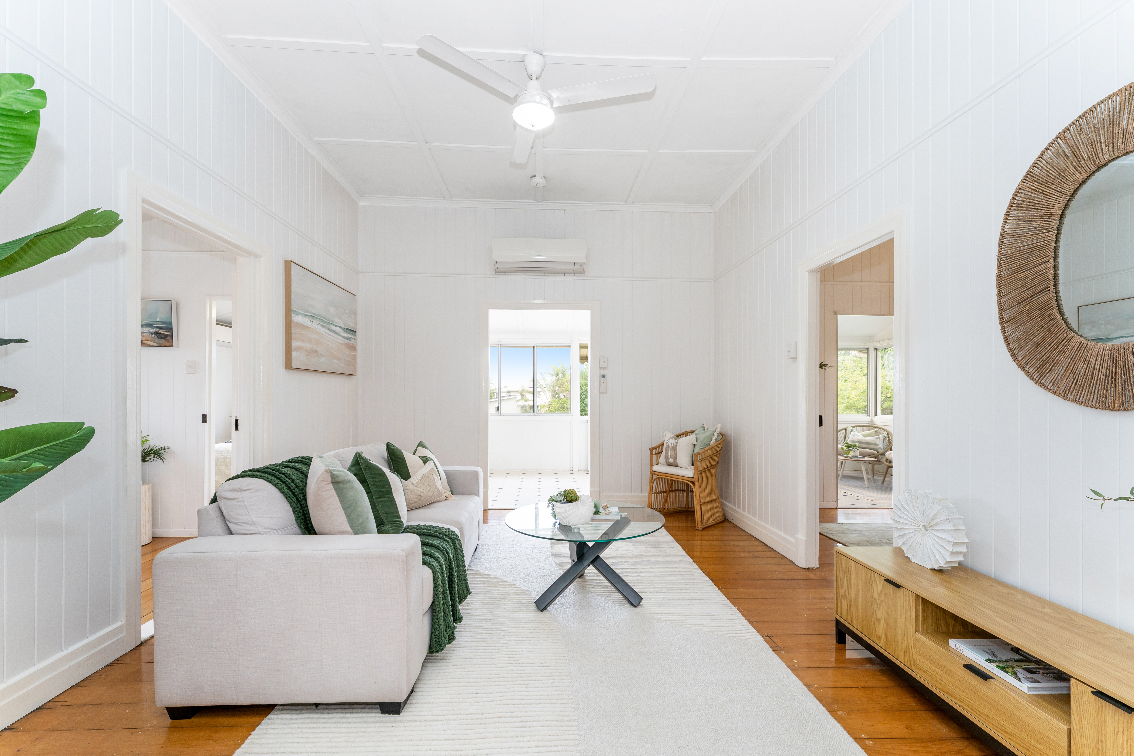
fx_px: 441
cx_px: 567
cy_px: 378
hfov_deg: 104.2
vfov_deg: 81.2
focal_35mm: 14
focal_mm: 14
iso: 400
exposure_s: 1/25
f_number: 9
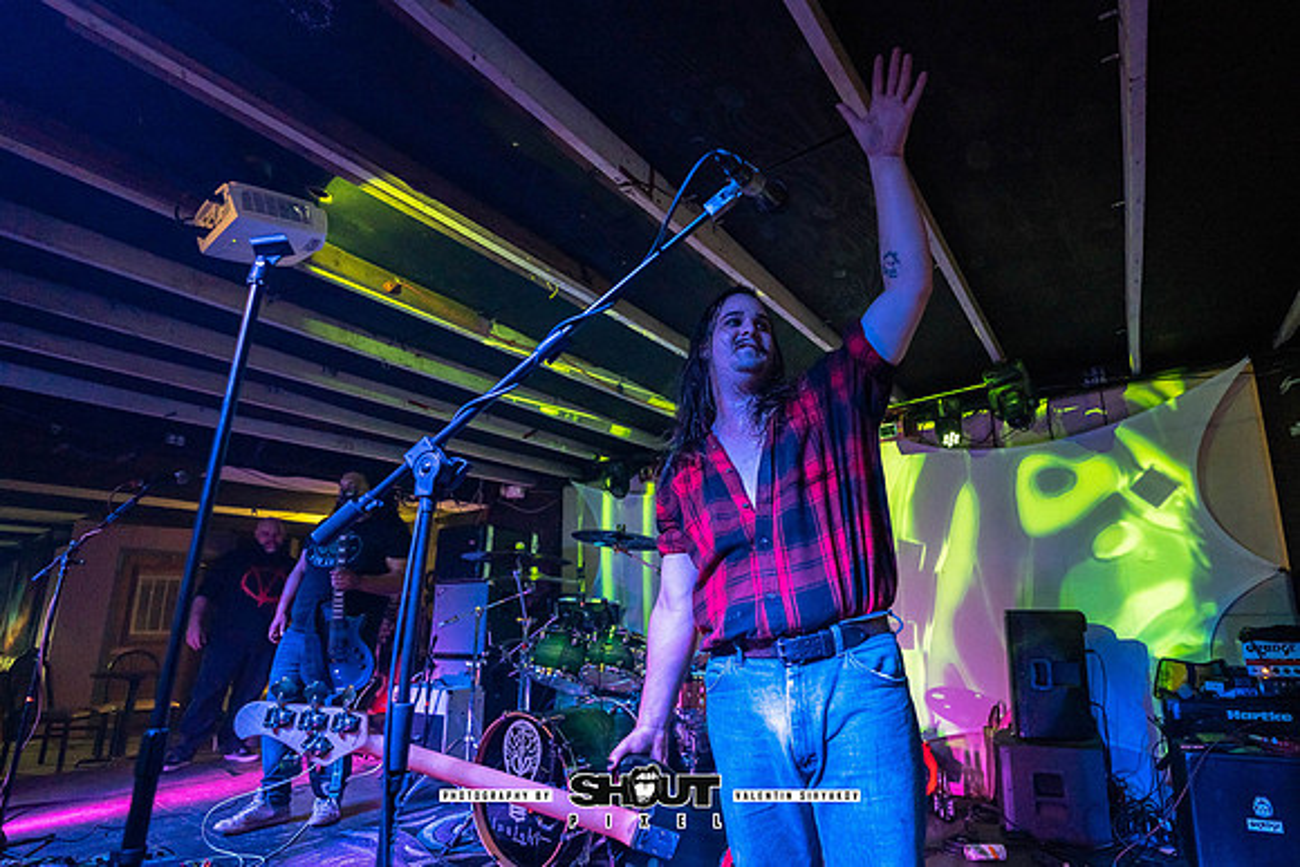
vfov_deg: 73.0
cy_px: 490
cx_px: 749
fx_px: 583
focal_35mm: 16
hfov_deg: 95.5
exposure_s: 1/250
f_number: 2.8
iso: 1600
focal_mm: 14
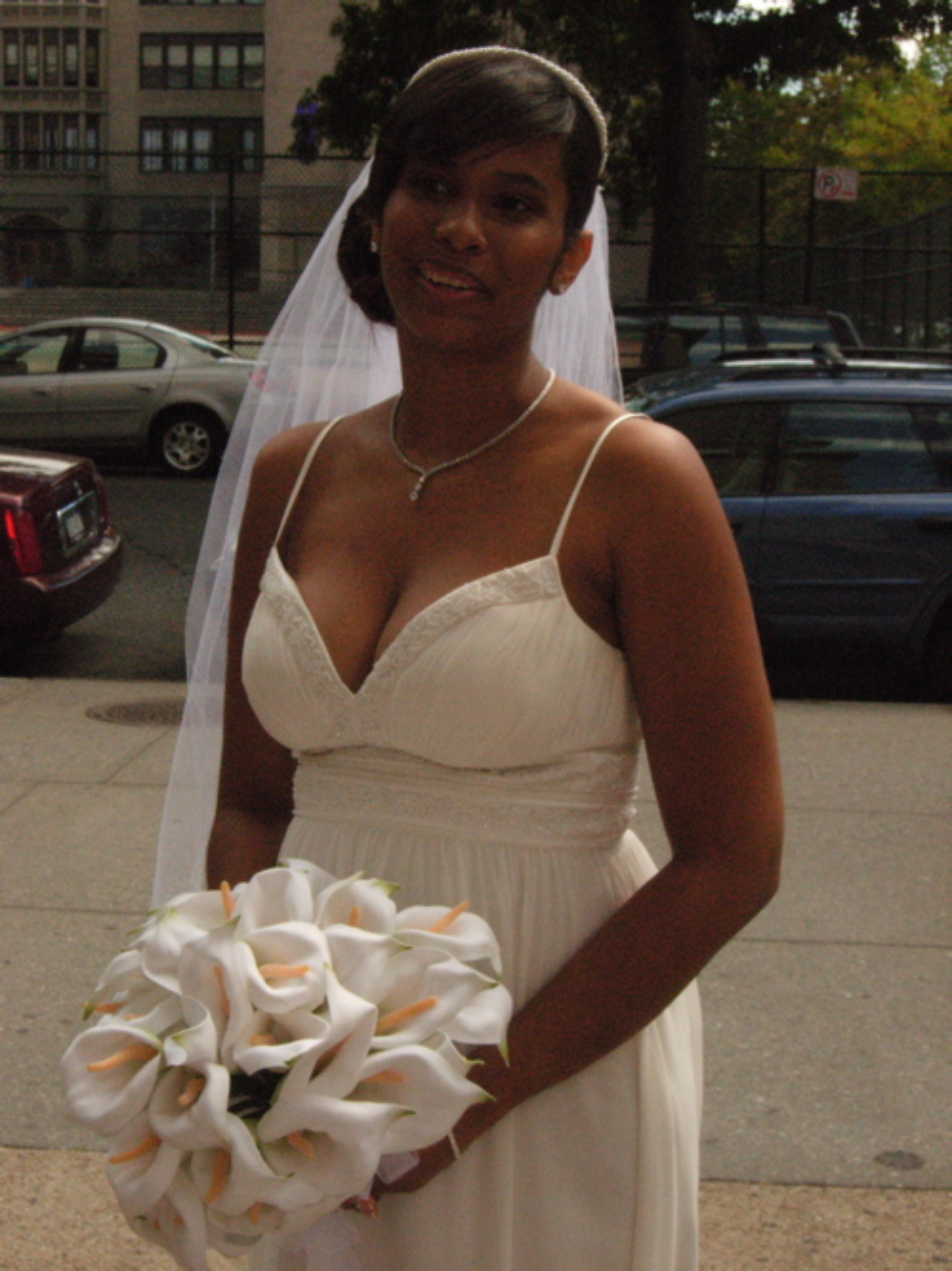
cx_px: 476
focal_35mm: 62
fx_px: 2275
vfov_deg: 31.2
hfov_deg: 23.6
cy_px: 636
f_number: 7.7
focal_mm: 12.9
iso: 400
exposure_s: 1/1024
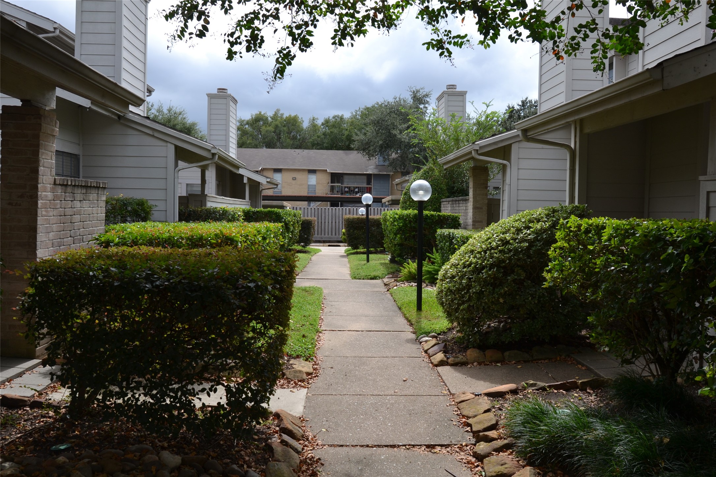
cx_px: 358
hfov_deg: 61.9
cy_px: 238
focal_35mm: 30
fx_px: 597
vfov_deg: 43.6
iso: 100
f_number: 7.1
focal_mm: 20
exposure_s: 1/200
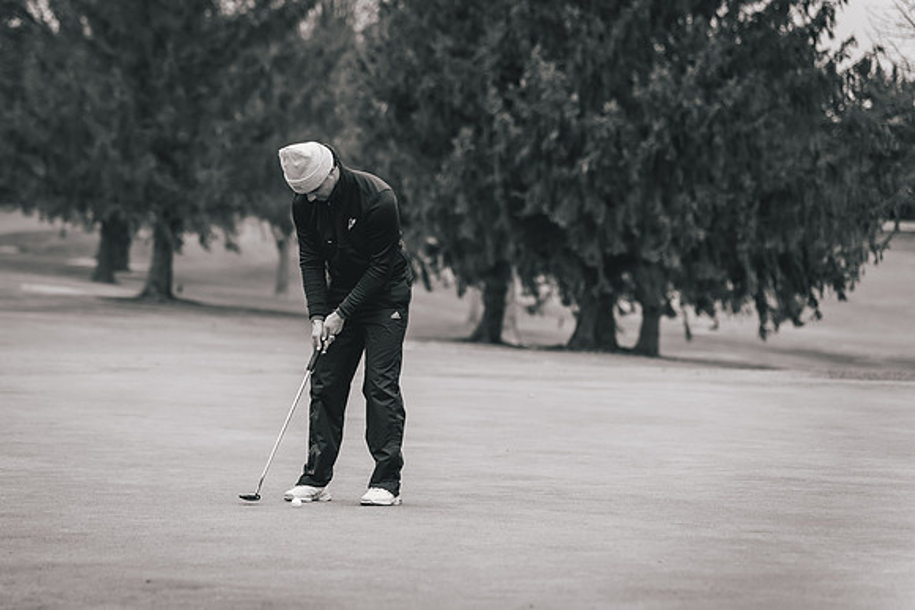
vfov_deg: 10.9
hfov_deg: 16.3
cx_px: 360
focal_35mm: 126
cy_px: 306
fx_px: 3195
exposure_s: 1/3200
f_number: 2.8
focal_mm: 102
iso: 640
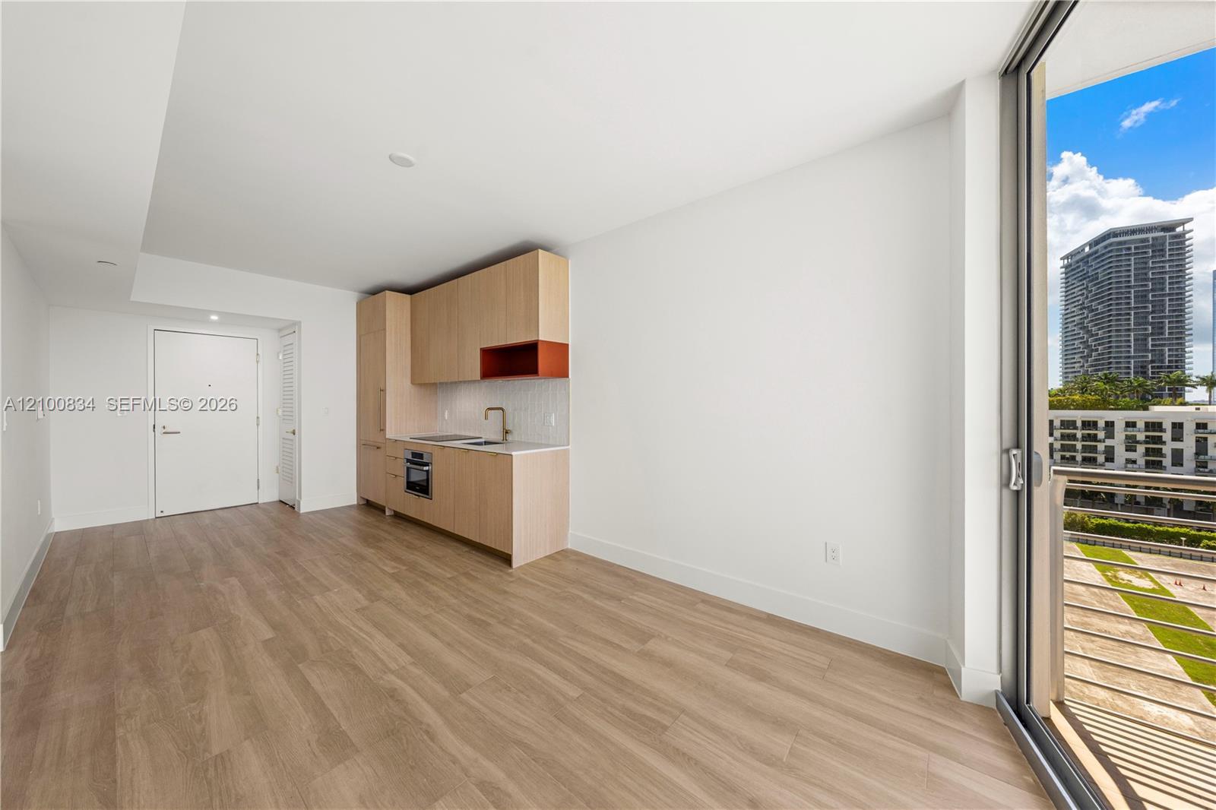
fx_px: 405
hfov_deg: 112.6
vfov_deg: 90.0
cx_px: 608
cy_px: 405
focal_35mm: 12
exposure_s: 1/80
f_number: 8
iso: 250
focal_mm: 12
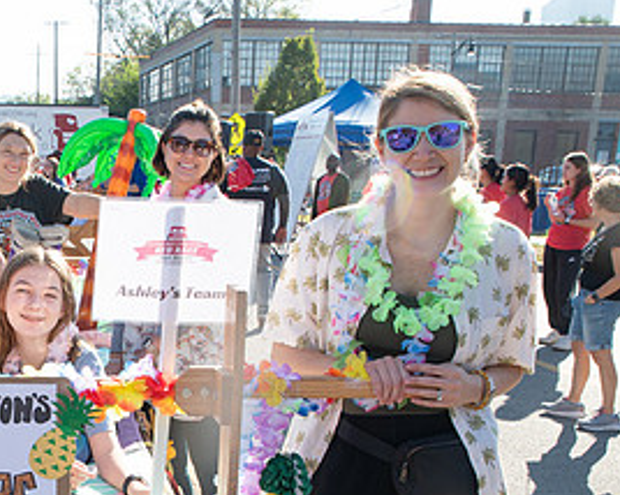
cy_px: 412
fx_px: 953
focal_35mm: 52
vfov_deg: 28.3
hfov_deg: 32.8
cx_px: -14
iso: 250
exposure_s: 1/200
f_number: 9
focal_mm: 24
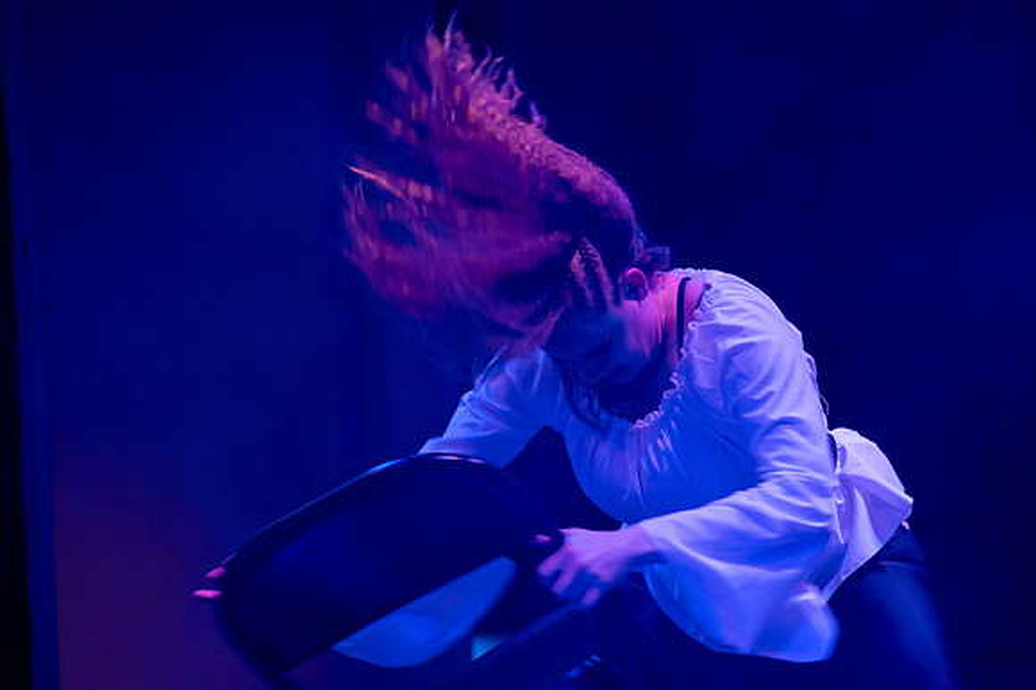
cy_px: 387
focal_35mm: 170
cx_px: 735
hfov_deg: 12.1
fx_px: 4897
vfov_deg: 8.1
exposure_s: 1/160
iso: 3200
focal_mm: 120
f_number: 4
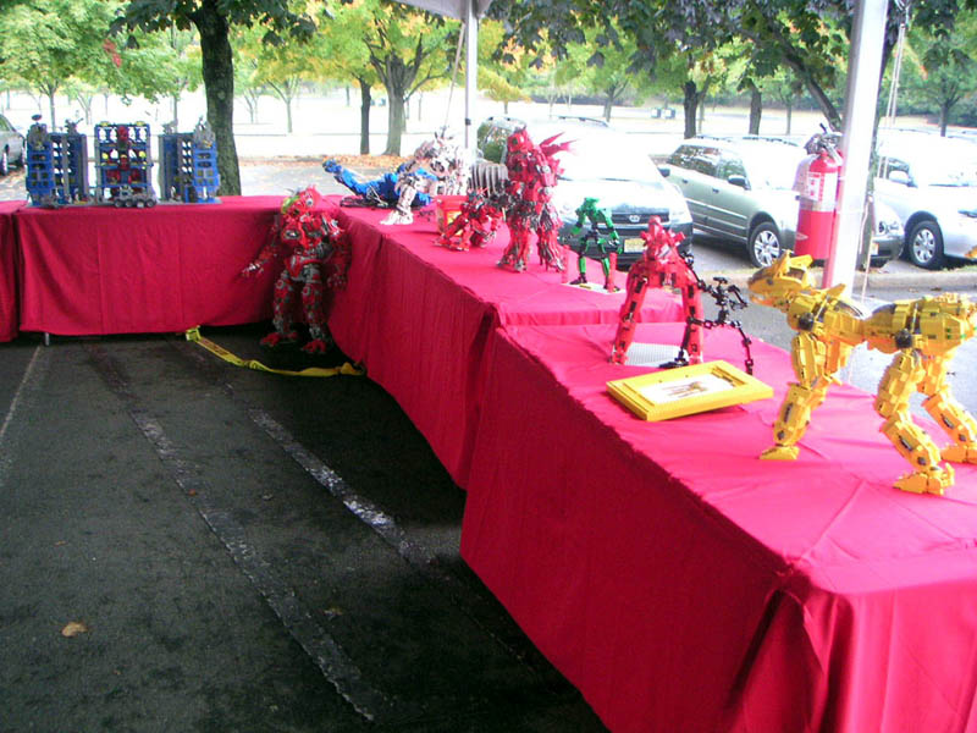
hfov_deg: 50.1
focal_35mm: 37
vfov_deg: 38.7
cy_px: 366
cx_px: 488
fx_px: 1044
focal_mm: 5.7
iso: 125
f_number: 2.8
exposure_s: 1/45
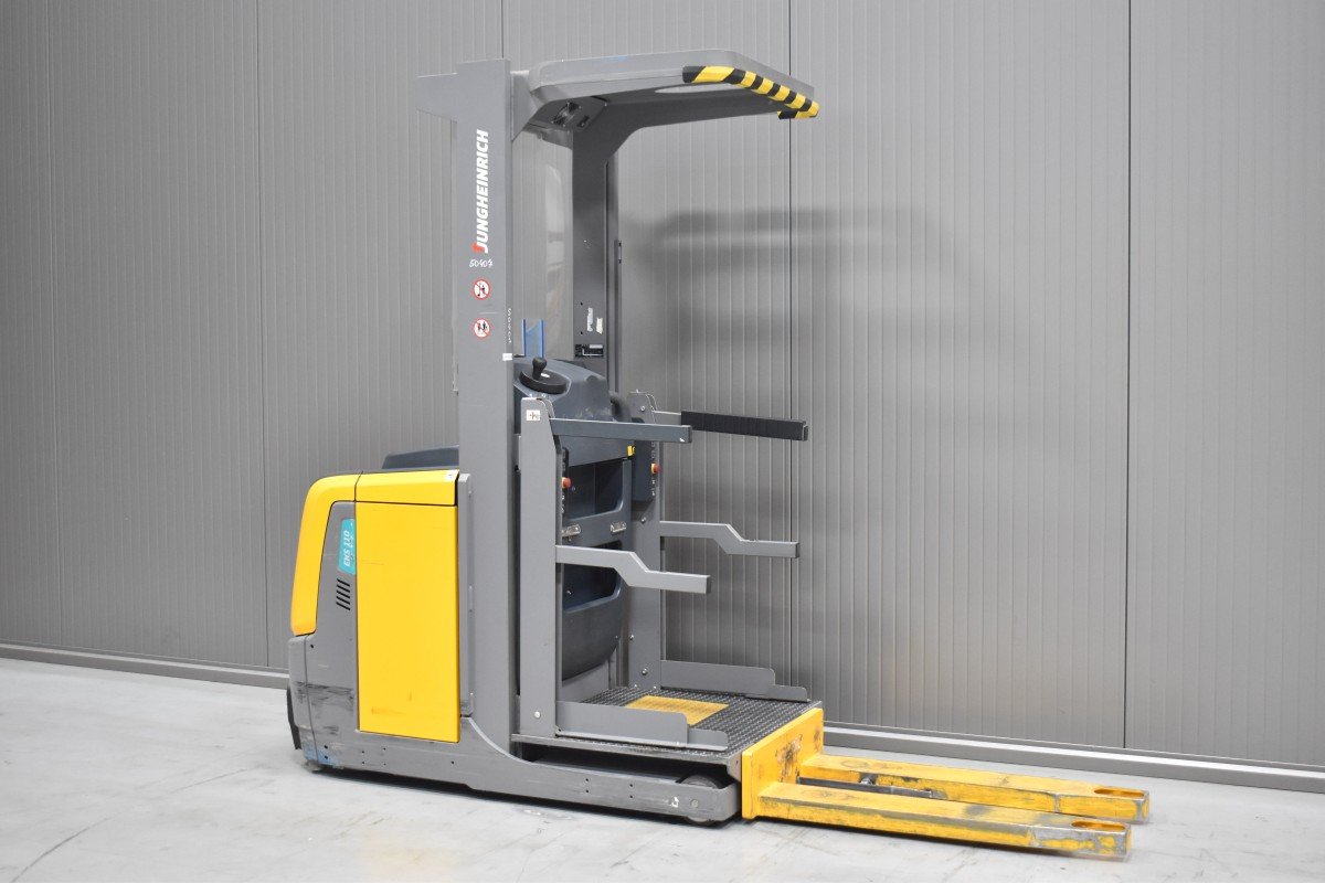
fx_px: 1601
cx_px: 662
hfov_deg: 45.0
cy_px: 442
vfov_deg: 30.8
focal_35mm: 44
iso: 1600
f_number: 4.2
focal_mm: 29
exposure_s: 1/40
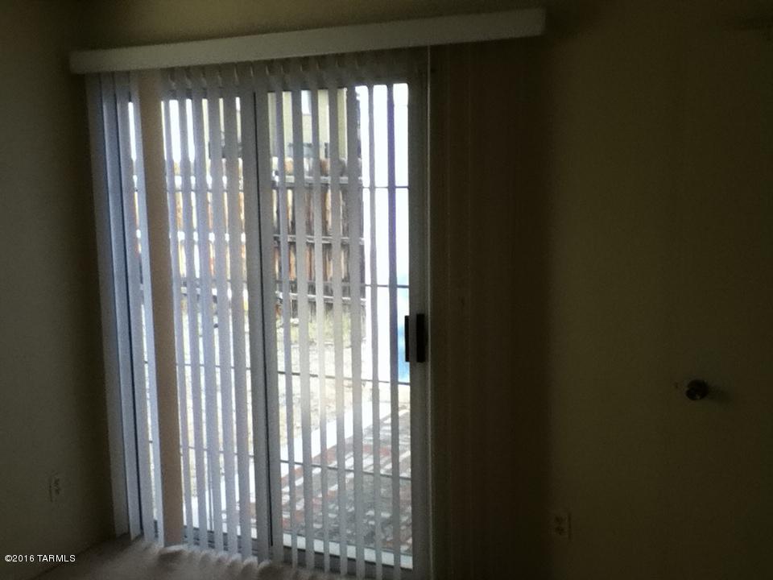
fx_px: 715
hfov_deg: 56.8
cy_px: 290
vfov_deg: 44.2
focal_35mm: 32
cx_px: 386
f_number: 2.4
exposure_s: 1/120
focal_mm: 3.85
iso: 125
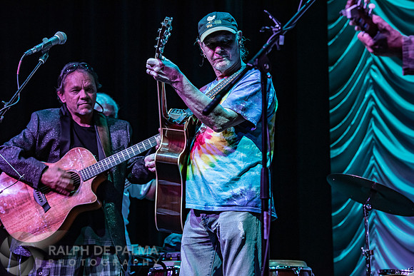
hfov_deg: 17.6
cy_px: 138
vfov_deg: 11.8
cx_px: 207
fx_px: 1334
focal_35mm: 116
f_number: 5.6
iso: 1600
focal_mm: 116
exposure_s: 1/160
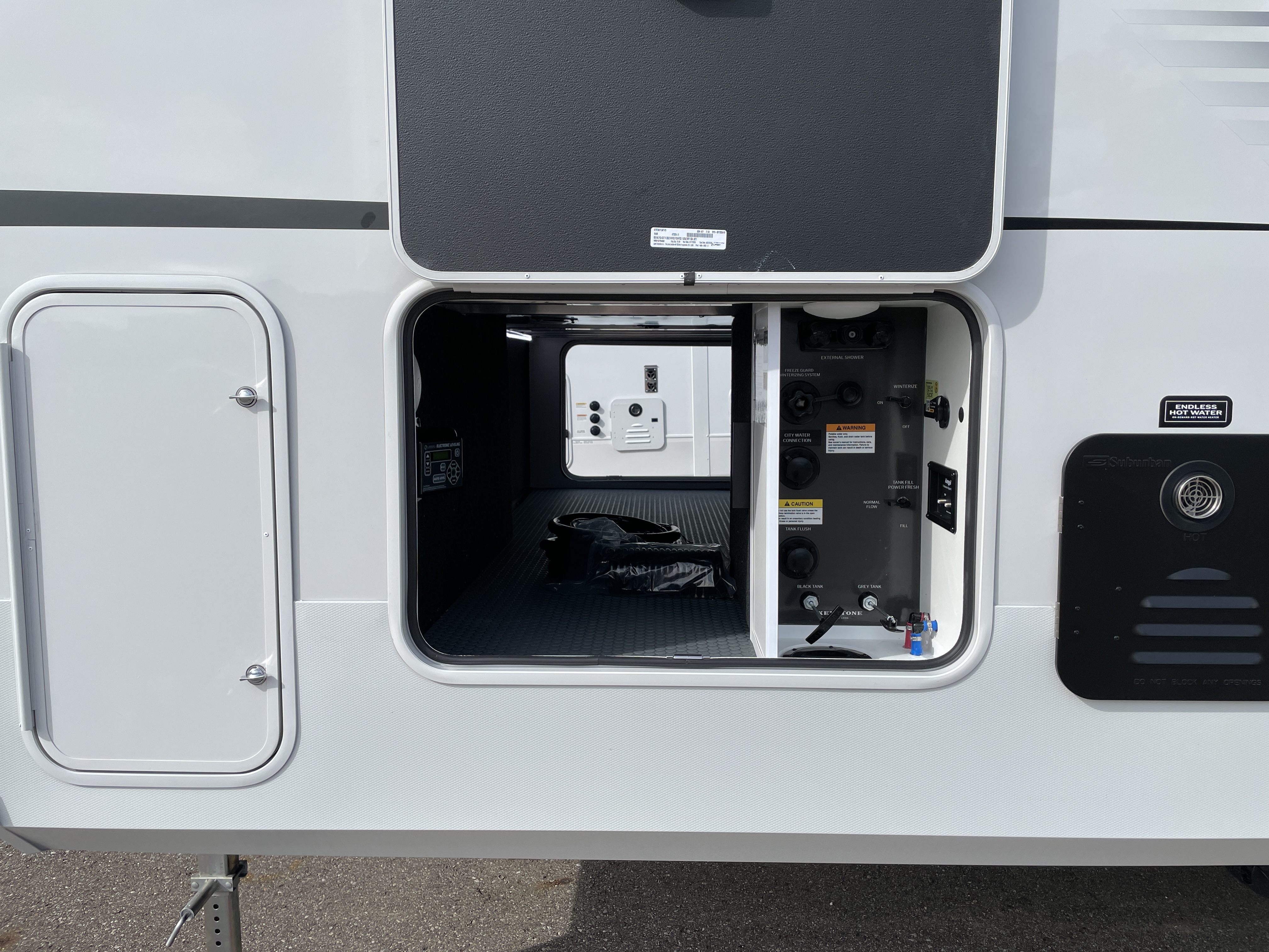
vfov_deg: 53.1
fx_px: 953
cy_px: 476
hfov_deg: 67.3
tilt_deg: -3.9
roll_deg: +0.5
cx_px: 634
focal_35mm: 26
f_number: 1.6
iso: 32
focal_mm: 4.2
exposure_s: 1/2747
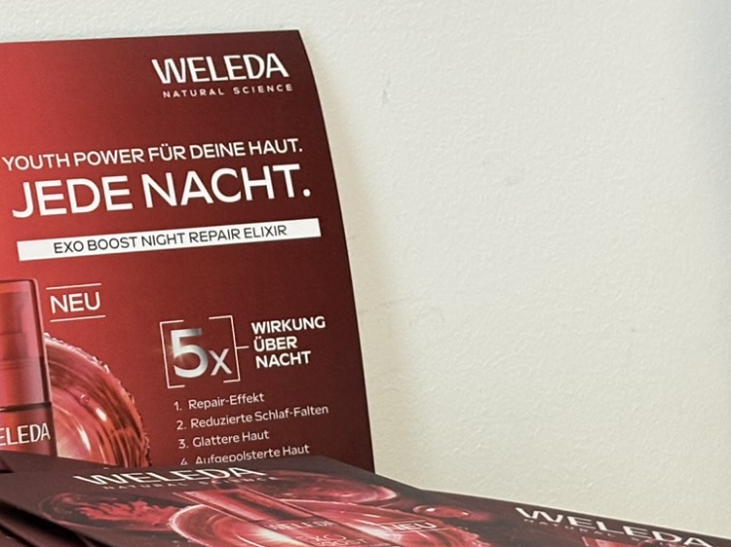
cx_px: 113
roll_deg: +2.7
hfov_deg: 13.8
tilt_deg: -8.2
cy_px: 315
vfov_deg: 10.4
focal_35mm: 142
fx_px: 2998
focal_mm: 5.96
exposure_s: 1/50
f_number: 1.6
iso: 160
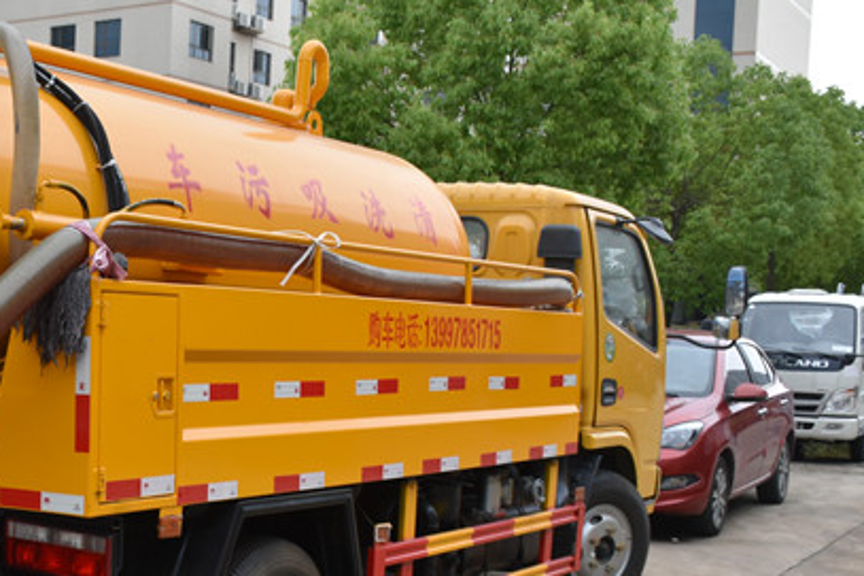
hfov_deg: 32.5
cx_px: 106
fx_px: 1415
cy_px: 394
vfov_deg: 22.9
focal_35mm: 59
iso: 400
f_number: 7.1
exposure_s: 1/200
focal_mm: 20
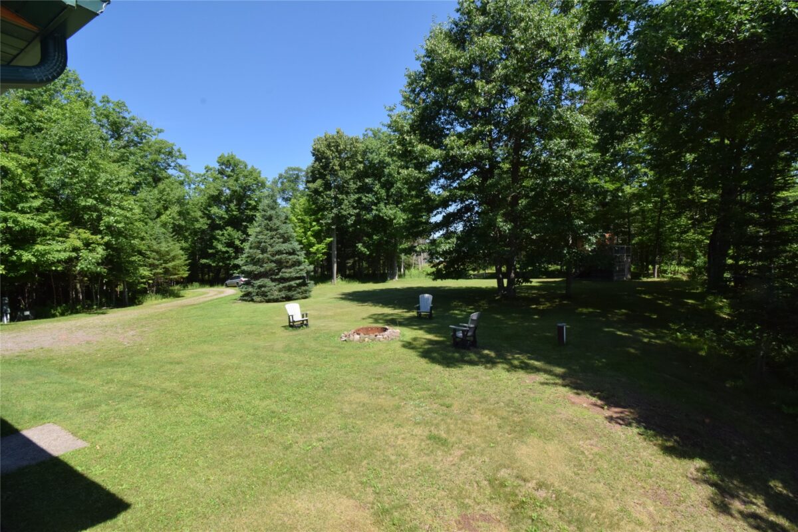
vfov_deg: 77.3
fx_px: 332
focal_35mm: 15
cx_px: 399
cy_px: 266
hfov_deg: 100.4
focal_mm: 10
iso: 320
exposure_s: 1/200
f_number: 18
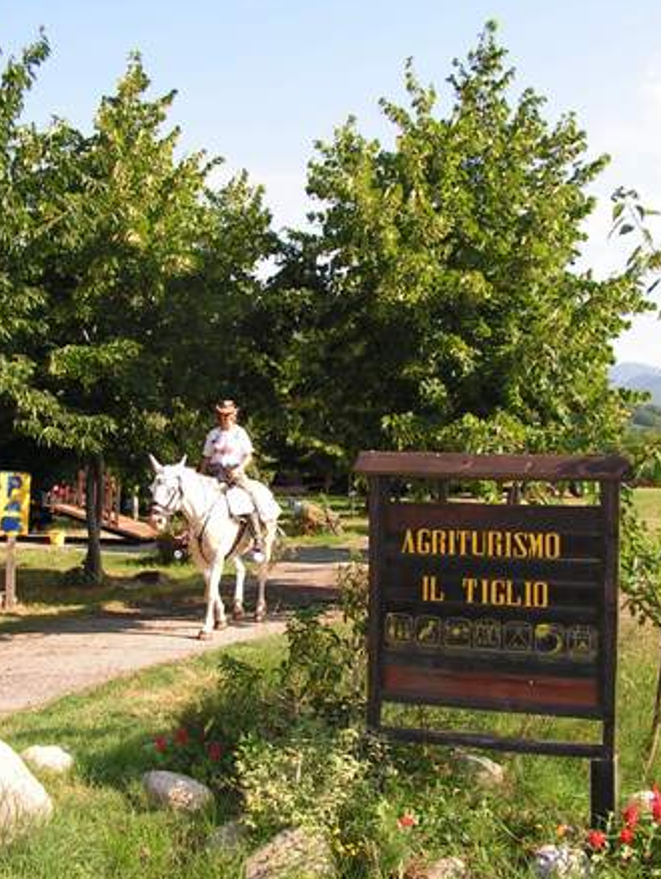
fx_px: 1119
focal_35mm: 44
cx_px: 287
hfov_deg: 32.9
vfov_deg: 42.9
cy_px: 466
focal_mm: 6
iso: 100
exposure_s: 1/640
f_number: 3.2
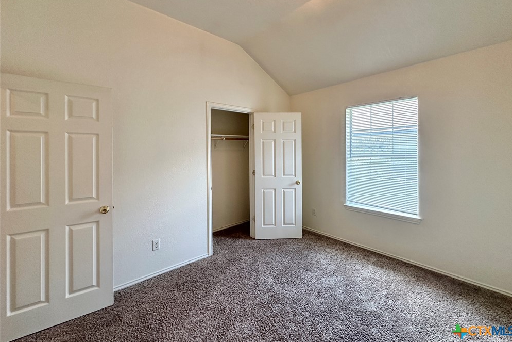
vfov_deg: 77.1
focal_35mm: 15
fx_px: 213
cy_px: 152
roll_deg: +0.3
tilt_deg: -1.2
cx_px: 263
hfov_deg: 100.4
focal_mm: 2.22
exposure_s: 1/120
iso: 160
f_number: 2.2
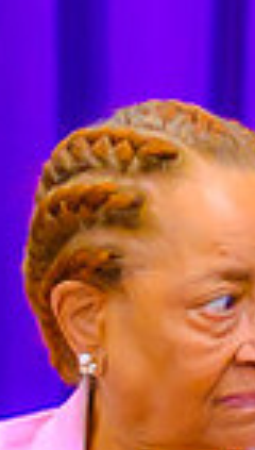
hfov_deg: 1.4
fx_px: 10366
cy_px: 324
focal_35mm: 868
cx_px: 701
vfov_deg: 2.5
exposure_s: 1/200
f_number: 2.8
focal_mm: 135
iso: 6400
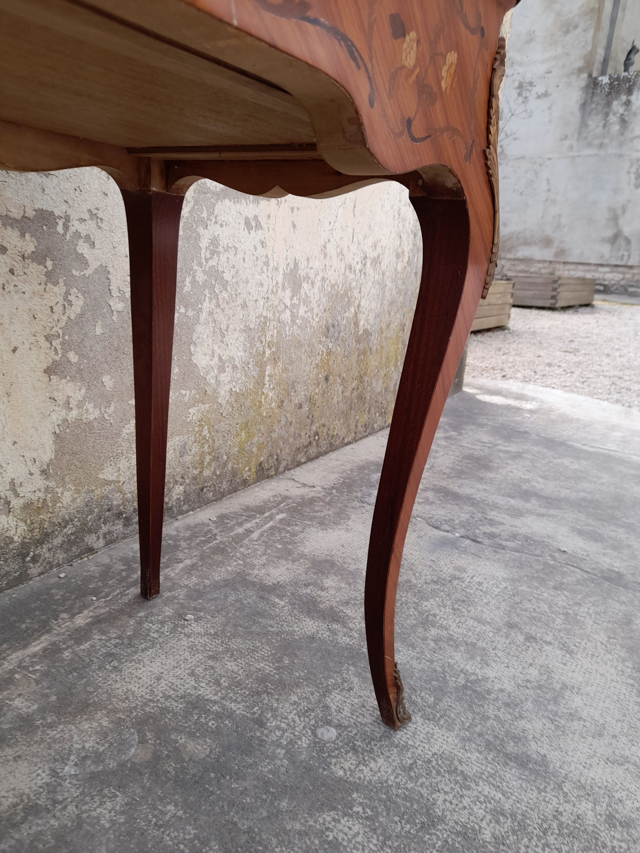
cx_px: 320
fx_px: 616
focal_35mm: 25
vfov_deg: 69.4
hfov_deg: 54.9
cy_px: 426
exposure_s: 1/100
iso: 25
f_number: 2
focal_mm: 4.6
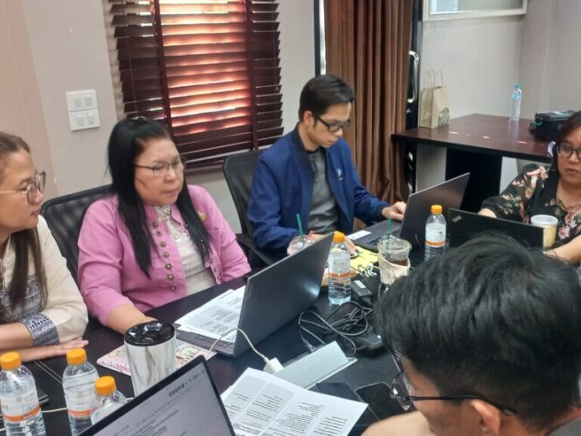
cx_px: 351
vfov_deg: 36.7
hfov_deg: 47.6
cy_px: 261
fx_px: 655
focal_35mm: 39
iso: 200
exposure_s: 1/33
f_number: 1.8
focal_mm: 4.6
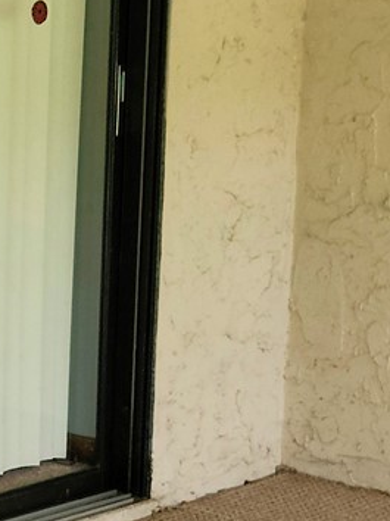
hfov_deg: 11.4
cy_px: 181
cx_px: -587
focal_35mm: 104
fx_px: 1564
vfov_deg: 18.9
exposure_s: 1/60
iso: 40
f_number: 1.8
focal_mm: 5.4
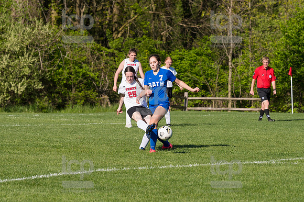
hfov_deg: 7.9
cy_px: 101
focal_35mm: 262
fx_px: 2211
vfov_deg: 5.2
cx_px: 152
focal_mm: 175
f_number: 5.6
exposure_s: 1/1600
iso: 250
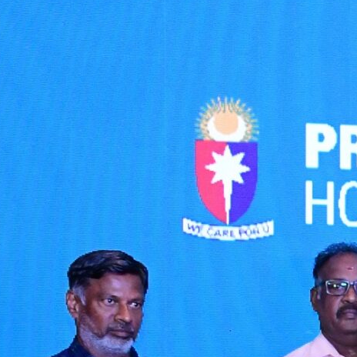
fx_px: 2462
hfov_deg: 7.7
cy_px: 573
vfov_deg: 8.1
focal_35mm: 211
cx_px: 875
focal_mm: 30
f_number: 8
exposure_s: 1/160
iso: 3200
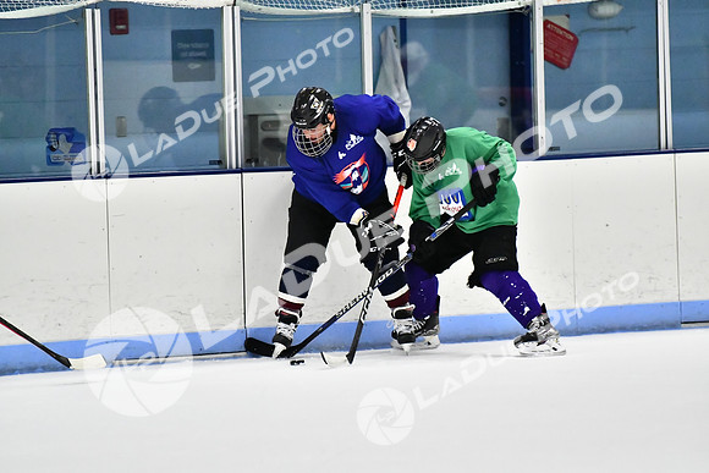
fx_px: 5614
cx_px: 354
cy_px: 236
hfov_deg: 7.2
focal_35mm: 285
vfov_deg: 4.8
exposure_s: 1/1600
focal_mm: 190
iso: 8000
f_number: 2.8
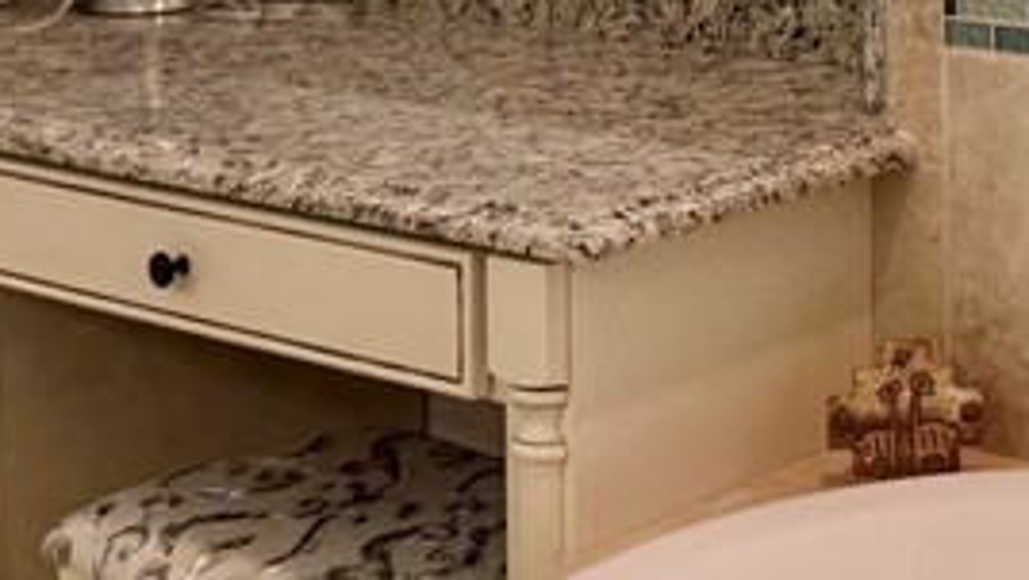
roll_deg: +1.0
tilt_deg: -2.1
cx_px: 1121
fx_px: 2730
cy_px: -219
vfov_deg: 11.7
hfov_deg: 20.4
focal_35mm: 100
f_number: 1.78
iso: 50
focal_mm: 6.76
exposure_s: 1/120
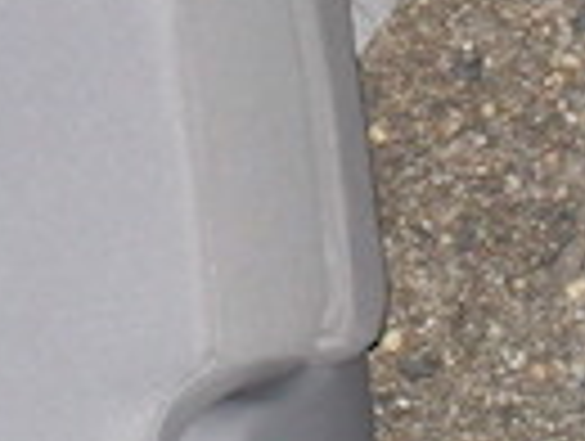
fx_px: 2726
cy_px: 117
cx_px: -666
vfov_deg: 9.2
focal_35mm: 161
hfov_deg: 10.9
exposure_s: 1/45
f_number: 3
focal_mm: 6.3
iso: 200
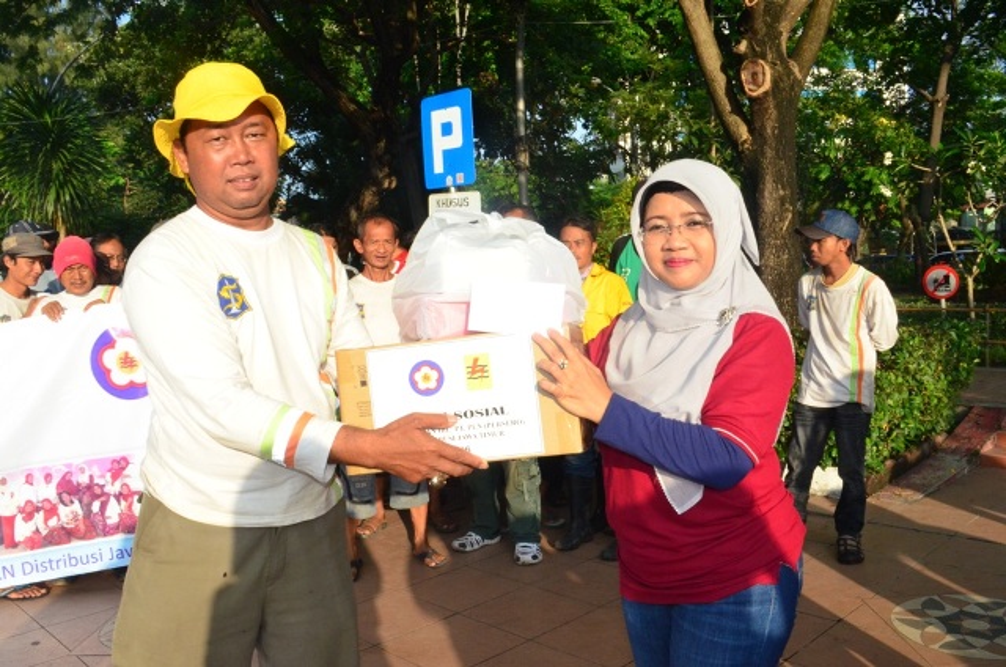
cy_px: 334
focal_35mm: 30
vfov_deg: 43.4
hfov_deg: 62.0
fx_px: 837
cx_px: 503
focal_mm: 20
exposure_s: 1/200
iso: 1600
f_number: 25
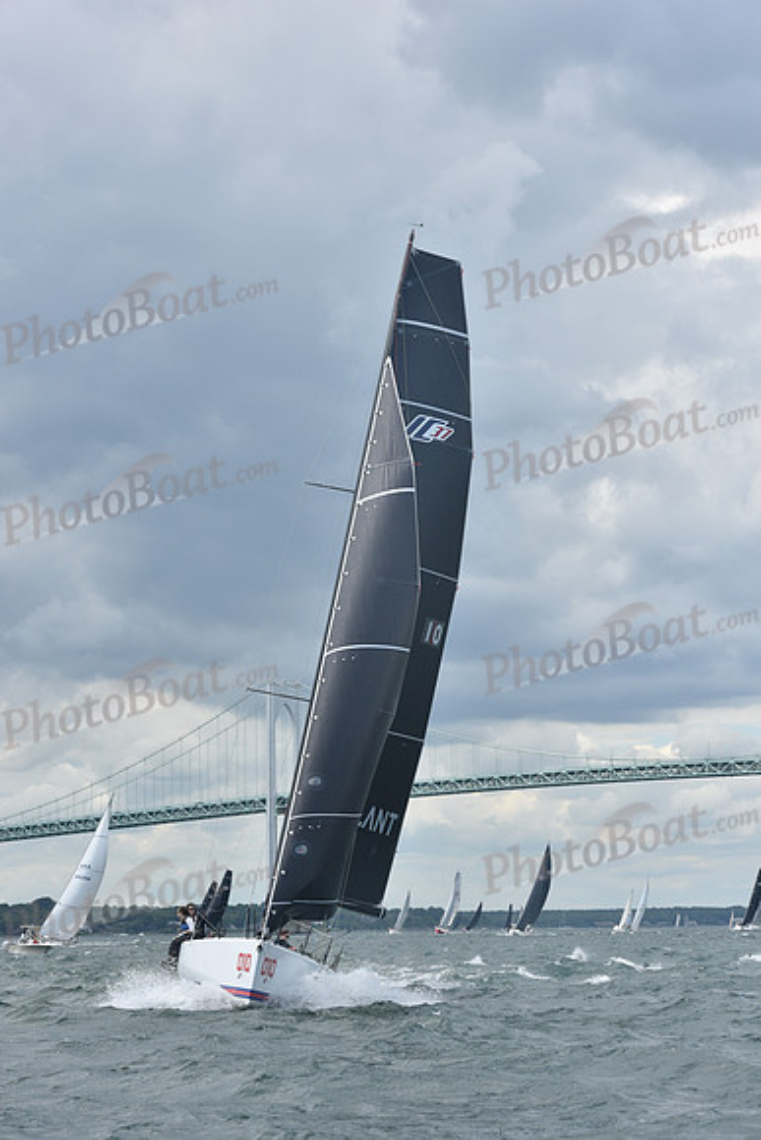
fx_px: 3010
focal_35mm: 95
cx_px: 380
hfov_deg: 14.4
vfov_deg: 21.5
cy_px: 570
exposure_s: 1/1000
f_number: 7.1
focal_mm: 95
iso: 250
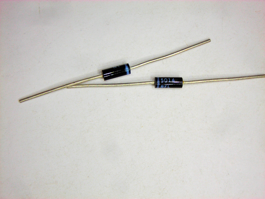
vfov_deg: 22.6
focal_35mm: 65
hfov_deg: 29.8
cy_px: 100
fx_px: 498
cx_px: 132
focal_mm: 10.8
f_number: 3.9
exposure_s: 1/44.7
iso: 50
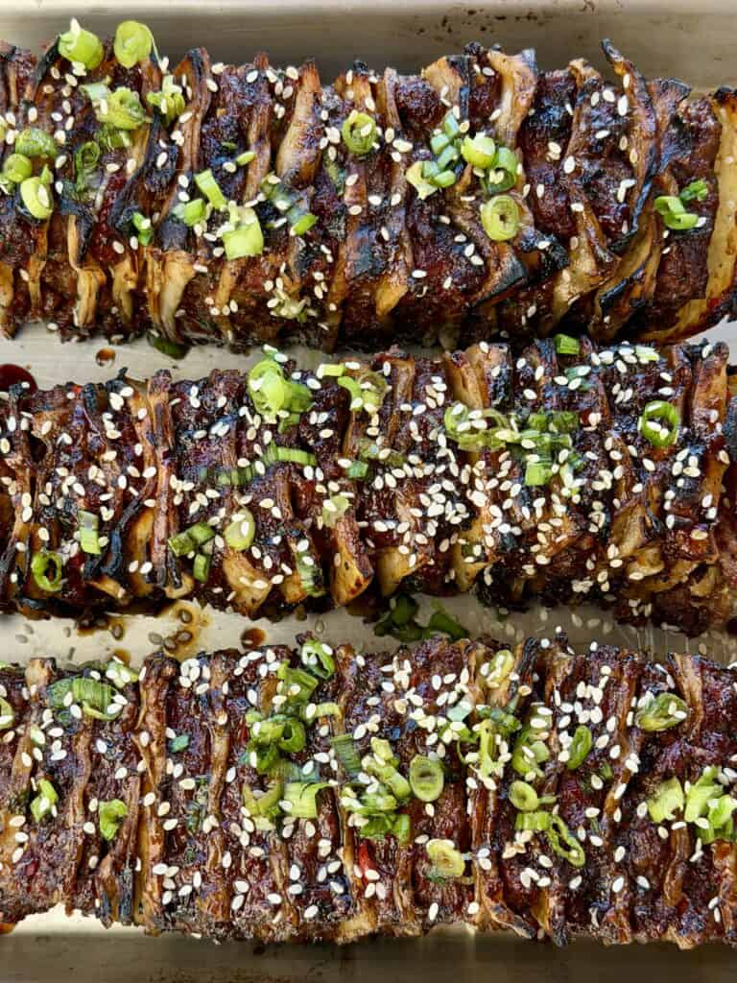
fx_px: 1363
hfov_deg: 30.3
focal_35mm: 48
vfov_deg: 39.7
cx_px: 368
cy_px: 492
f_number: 1.78
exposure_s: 1/187
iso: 50
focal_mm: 6.76
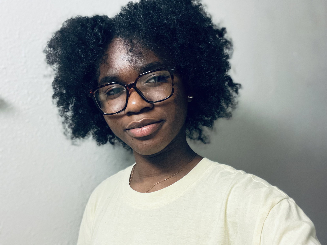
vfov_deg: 46.8
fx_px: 283
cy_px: 122
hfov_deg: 60.0
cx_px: 164
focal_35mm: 30
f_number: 2.2
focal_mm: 2.71
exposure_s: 1/30
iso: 640
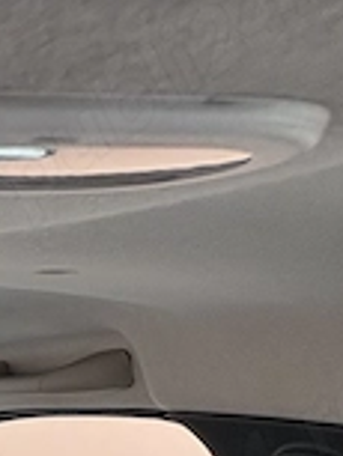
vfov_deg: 29.8
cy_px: 548
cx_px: -435
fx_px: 726
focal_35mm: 55
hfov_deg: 16.0
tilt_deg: -17.5
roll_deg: -0.1
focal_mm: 2.22
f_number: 2.2
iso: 64
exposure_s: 1/99
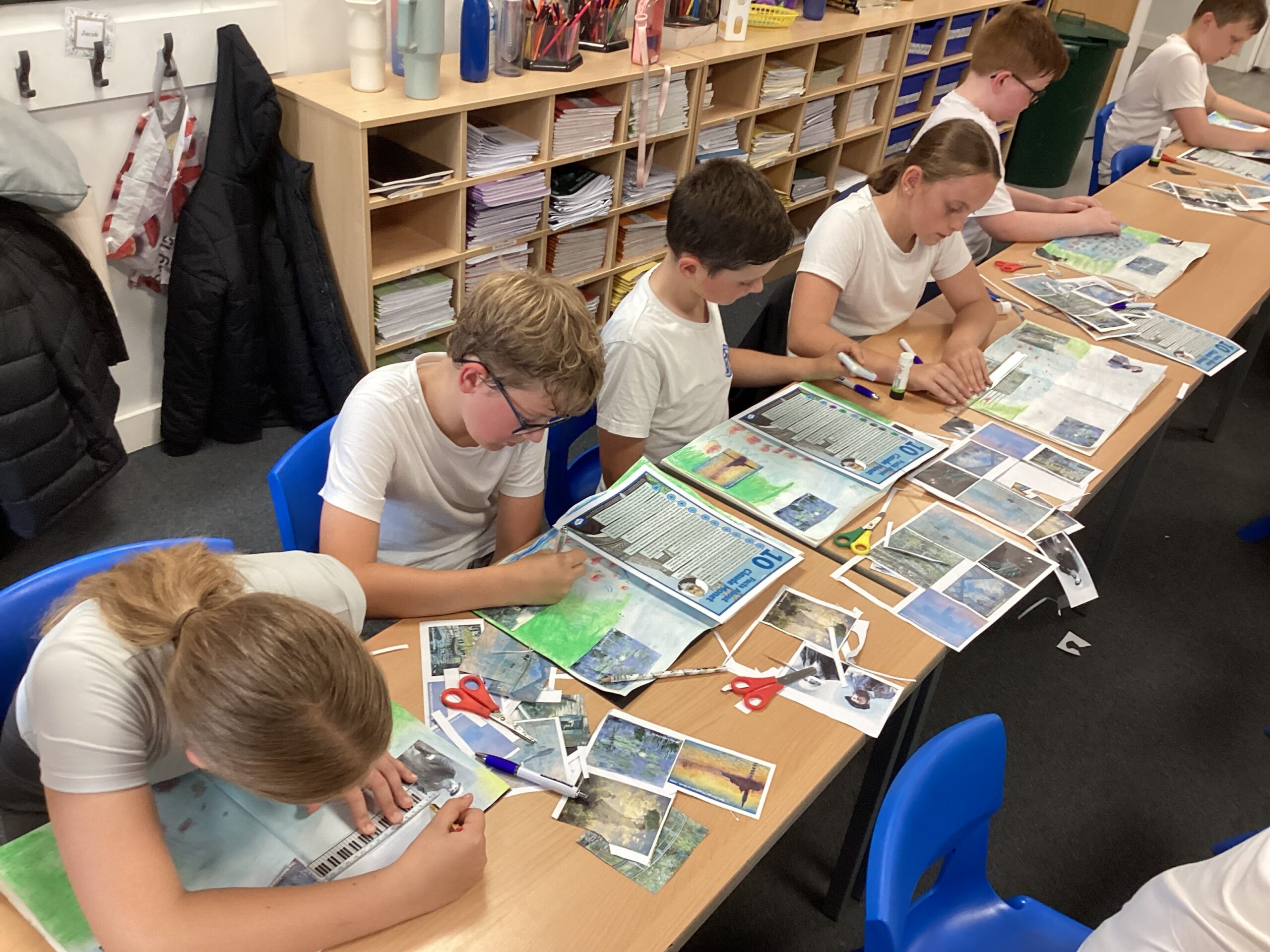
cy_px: 476
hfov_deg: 58.4
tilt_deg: -32.0
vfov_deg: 45.4
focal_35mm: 31
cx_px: 635
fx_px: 1137
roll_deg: -8.1
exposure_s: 1/50
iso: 125
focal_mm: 3.3
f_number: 2.4
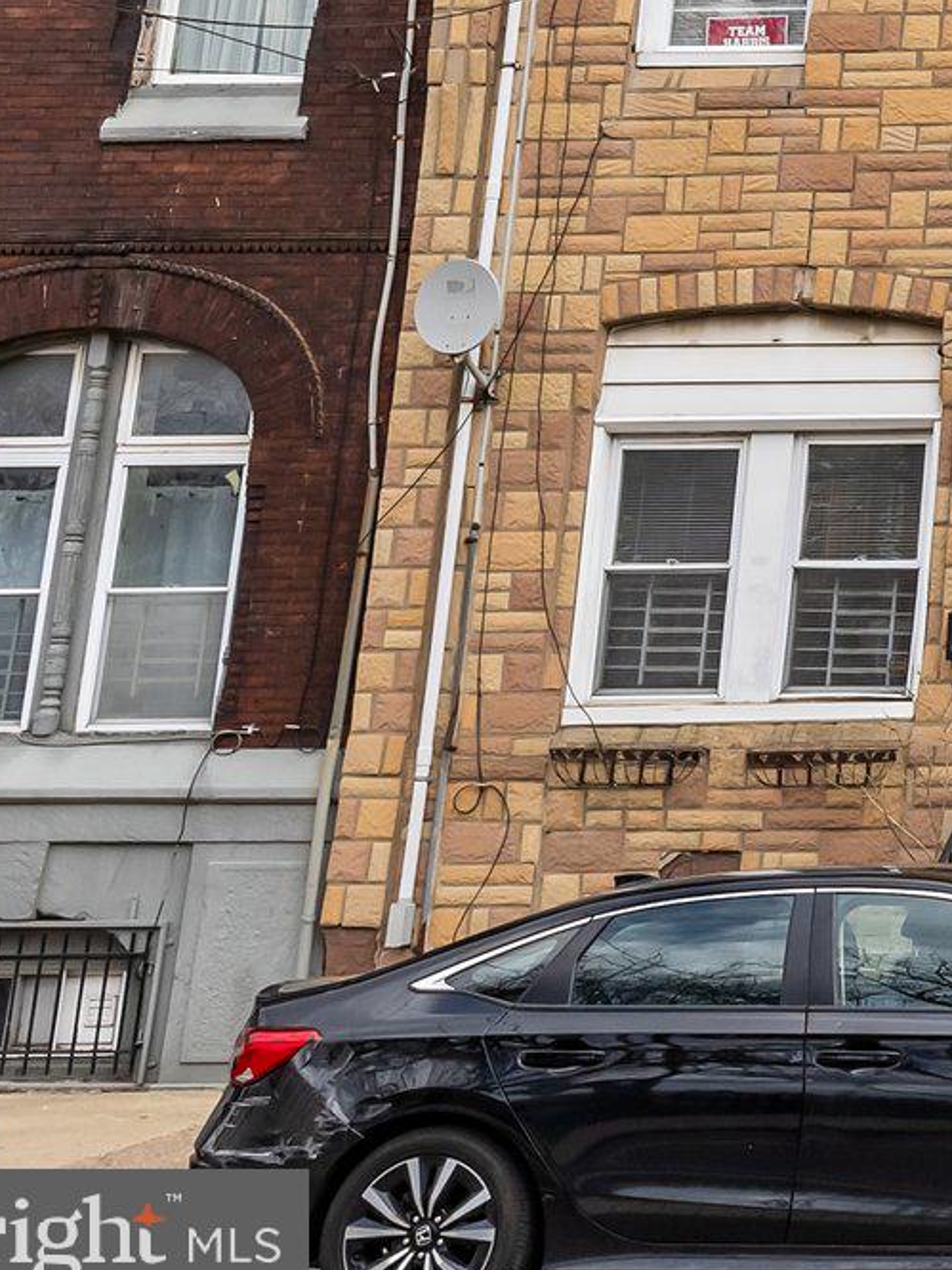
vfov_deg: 26.0
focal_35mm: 71
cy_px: 5
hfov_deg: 16.4
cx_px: 1839
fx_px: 2605
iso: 640
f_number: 11
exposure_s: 1/400
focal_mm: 24
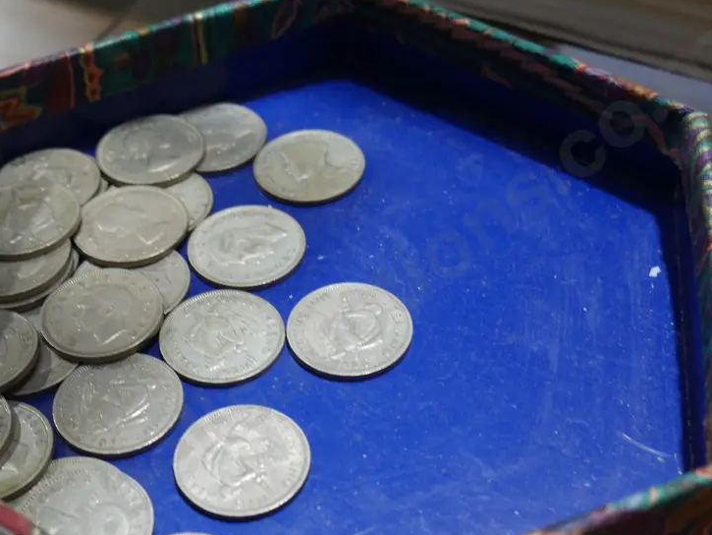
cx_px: 331
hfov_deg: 29.8
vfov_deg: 22.5
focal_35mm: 65
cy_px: 342
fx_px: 1337
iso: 500
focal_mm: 23
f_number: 5.1
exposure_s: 1/60
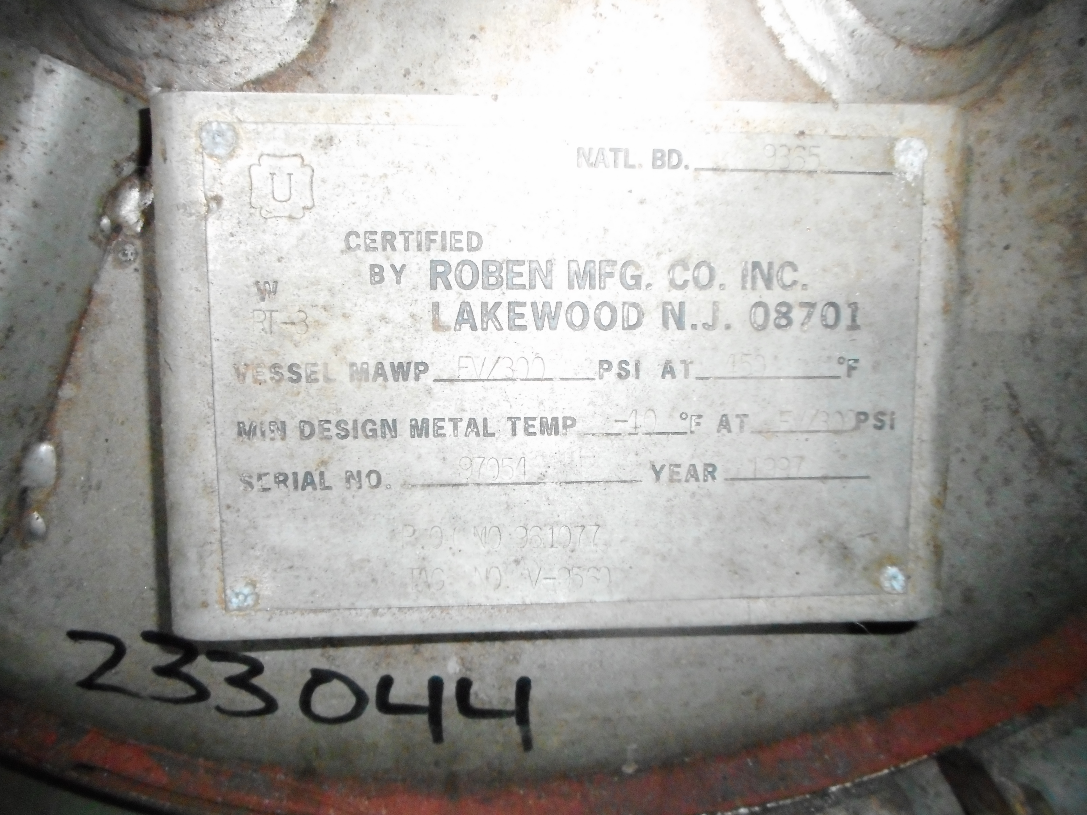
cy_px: 408
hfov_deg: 69.4
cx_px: 544
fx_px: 785
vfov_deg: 54.9
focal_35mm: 25
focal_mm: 4.5
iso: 640
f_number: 3.7
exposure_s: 1/25
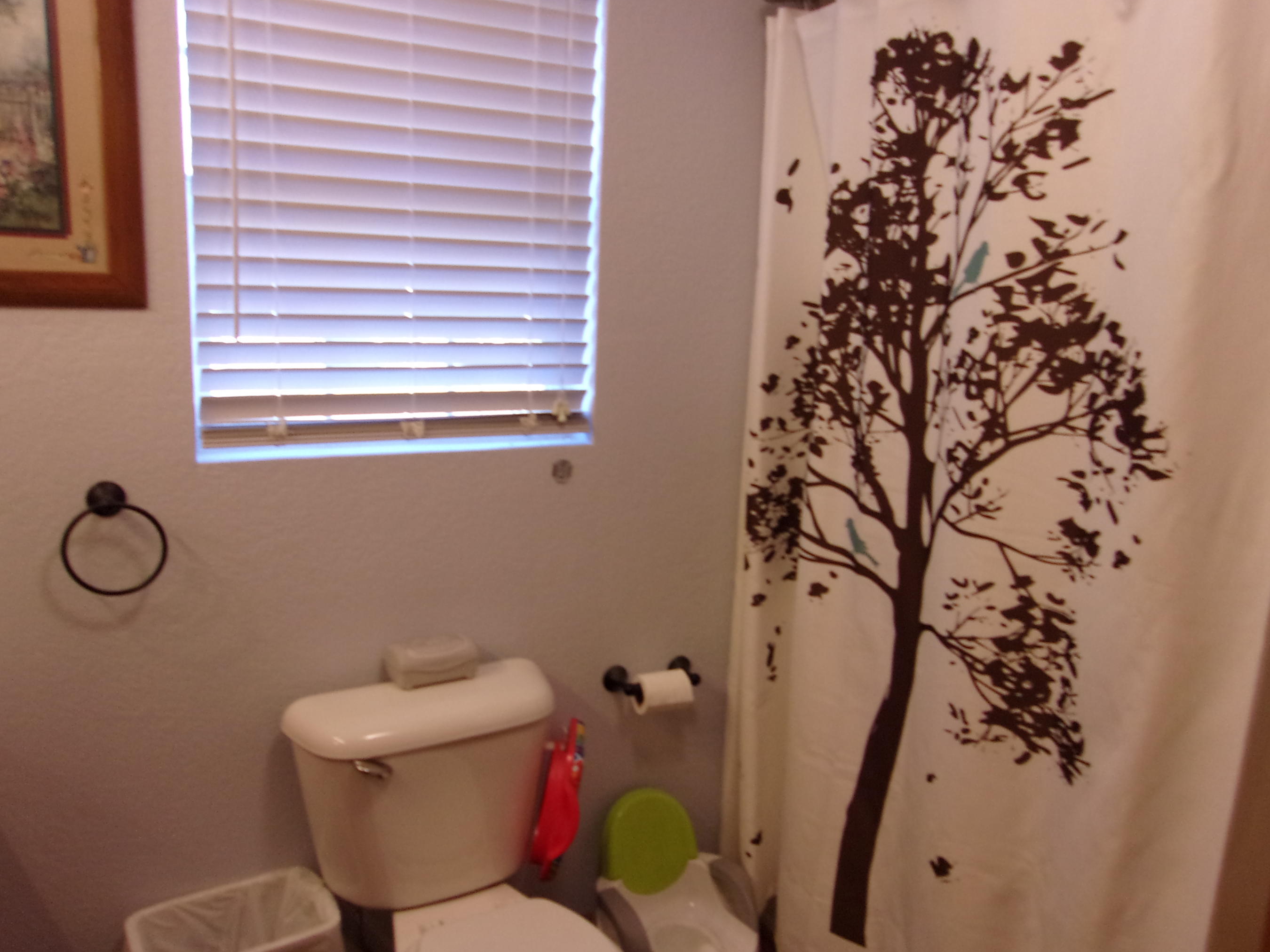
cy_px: 500
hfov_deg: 60.0
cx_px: 623
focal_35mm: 30
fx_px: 1101
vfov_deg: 46.8
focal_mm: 4.9
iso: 162
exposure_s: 1/34
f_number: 3
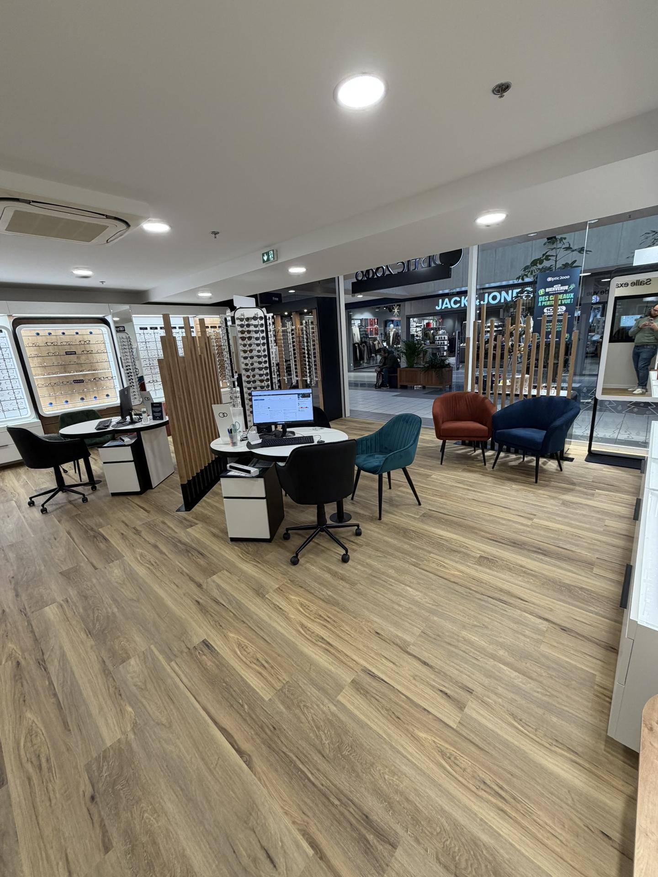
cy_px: 438
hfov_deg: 85.7
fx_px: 355
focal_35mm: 14
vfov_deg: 102.1
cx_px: 329
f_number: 2.2
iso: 125
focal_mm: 2.22
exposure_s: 1/100
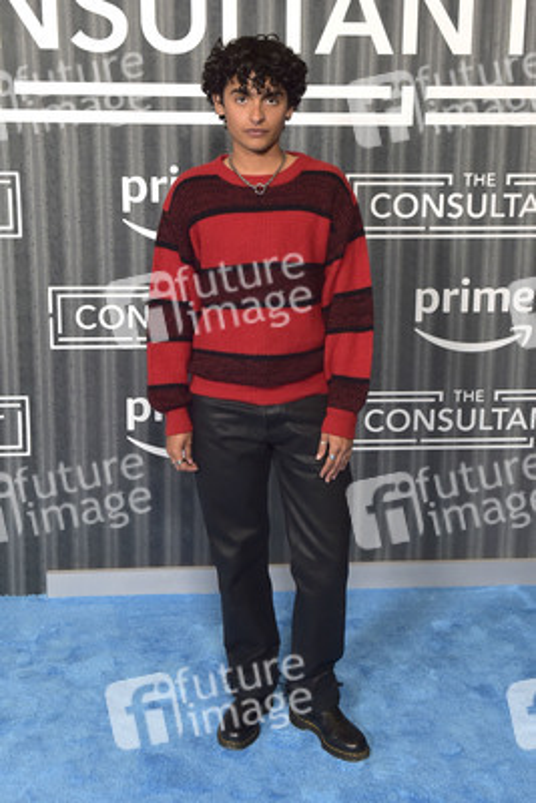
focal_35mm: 42
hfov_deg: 31.9
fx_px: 937
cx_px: 268
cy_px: 402
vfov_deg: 46.4
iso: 2500
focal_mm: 42
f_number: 6.3
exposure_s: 1/250
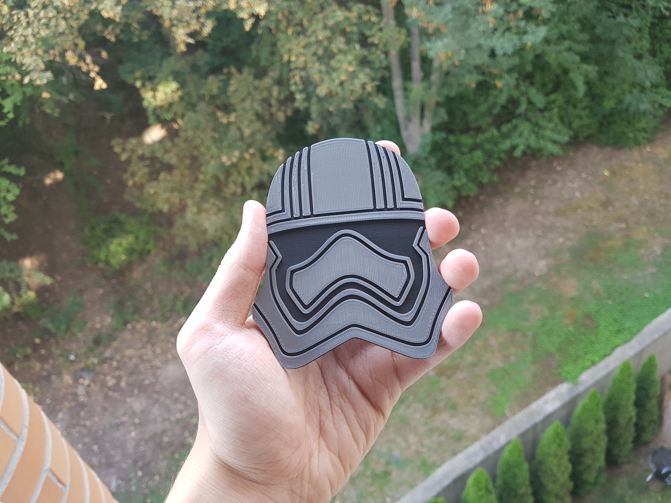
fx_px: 504
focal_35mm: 26
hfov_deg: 67.3
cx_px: 336
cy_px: 252
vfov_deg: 53.1
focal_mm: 4.2
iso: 100
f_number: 1.7
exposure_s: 1/100
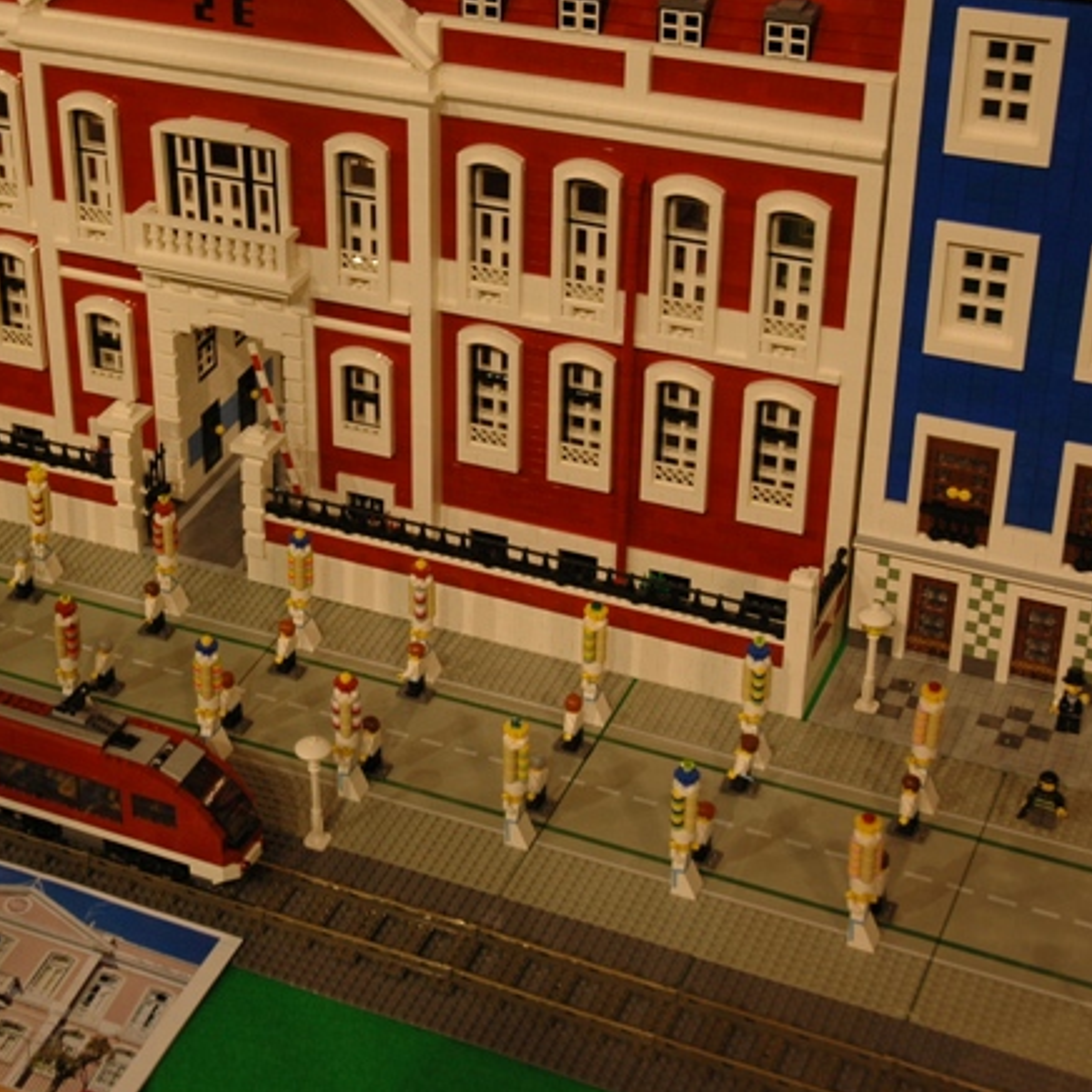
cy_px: 463
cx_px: 148
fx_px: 2419
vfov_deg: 25.4
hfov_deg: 24.8
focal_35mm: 68
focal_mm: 29
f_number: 4.5
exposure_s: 1/80
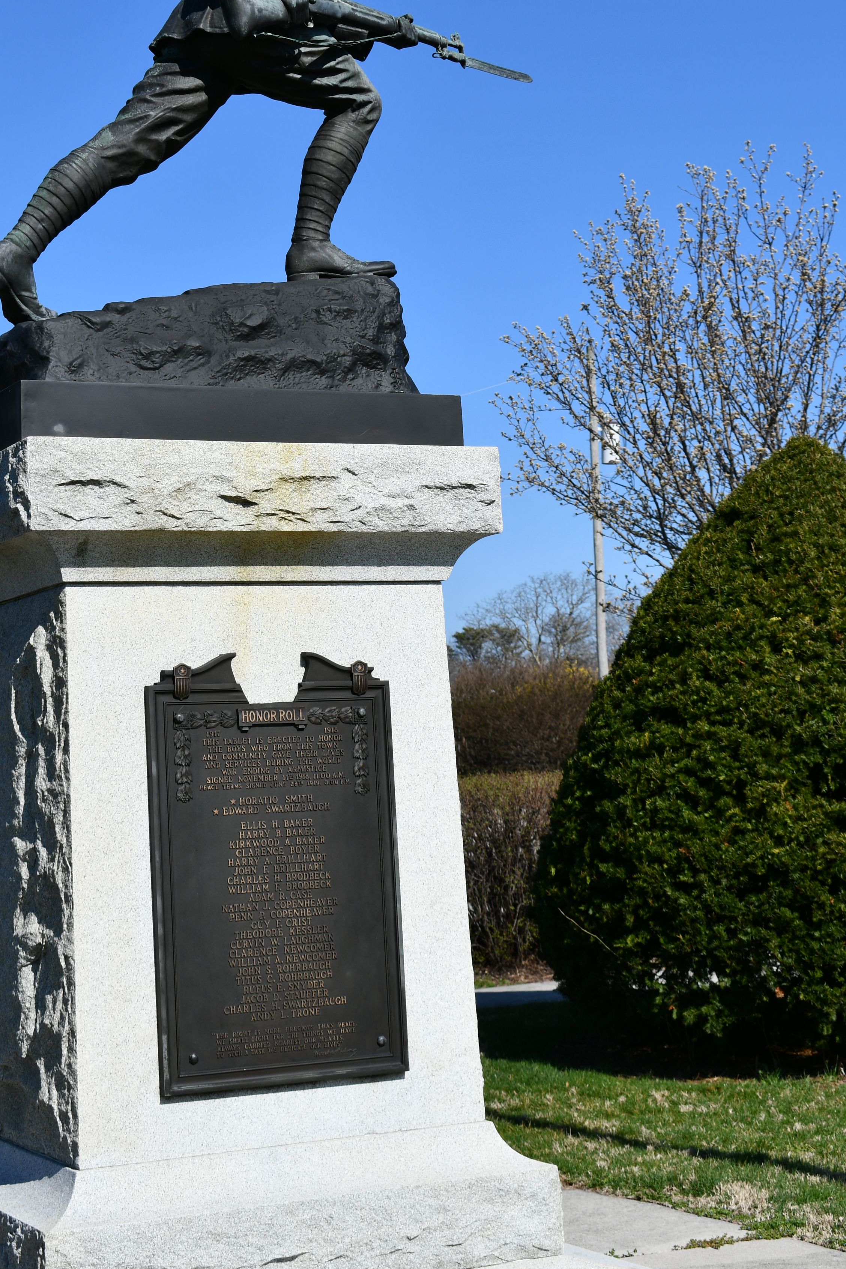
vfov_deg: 31.8
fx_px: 2221
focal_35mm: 63
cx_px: 372
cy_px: 490
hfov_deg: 21.6
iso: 100
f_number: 10
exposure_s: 1/400
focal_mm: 34
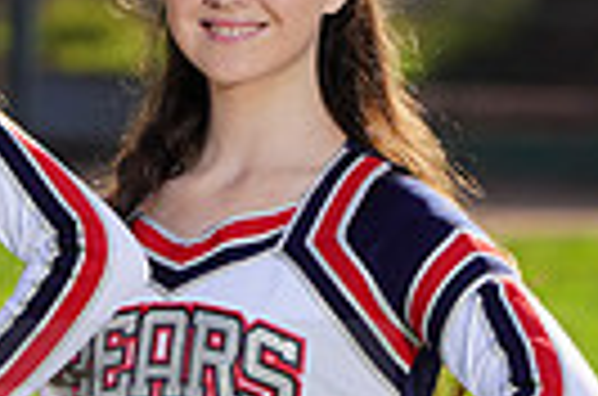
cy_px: 380
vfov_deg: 1.2
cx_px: -477
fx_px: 19223
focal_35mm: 1160
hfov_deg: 1.8
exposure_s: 1/250
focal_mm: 265
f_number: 8
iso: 100
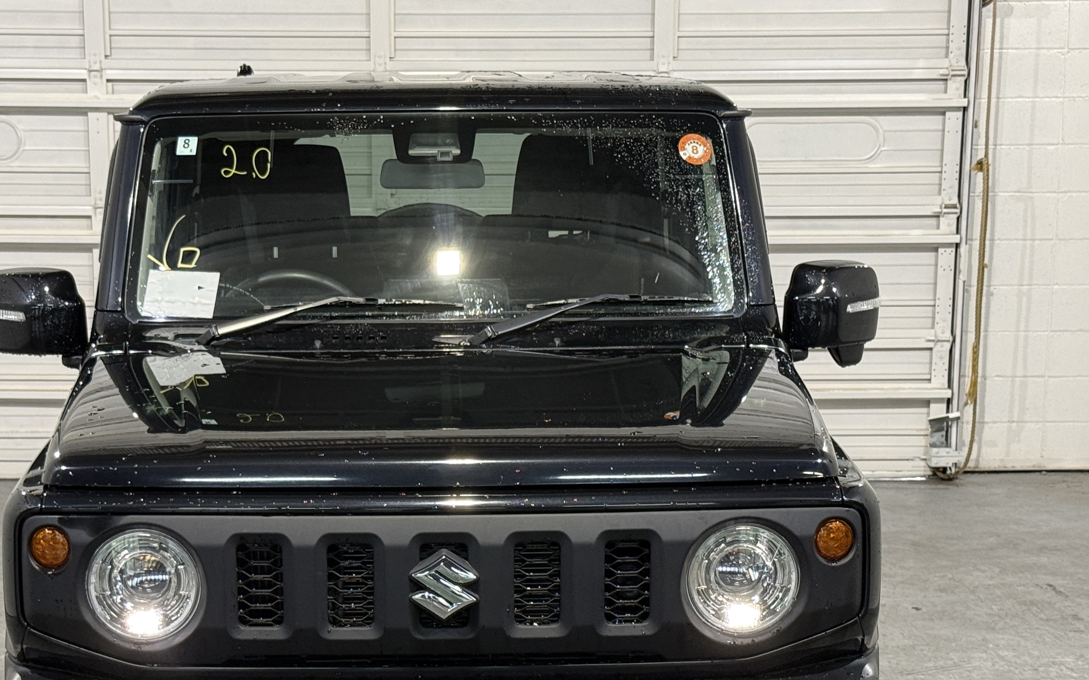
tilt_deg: -10.2
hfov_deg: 28.2
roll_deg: -0.4
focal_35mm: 73
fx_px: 2166
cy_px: 507
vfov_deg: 17.8
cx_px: 453
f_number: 1.78
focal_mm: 6.76
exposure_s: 1/60
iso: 200
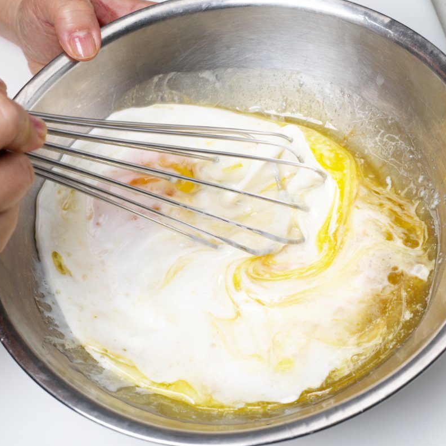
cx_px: 275
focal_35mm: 77
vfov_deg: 22.5
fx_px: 1122
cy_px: 223
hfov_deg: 22.4
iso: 200
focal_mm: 60
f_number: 11
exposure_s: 1/160
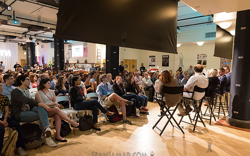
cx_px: 124
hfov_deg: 72.5
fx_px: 170
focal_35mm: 25
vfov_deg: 49.3
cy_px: 81
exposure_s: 1/100
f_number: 4
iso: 2500
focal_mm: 24
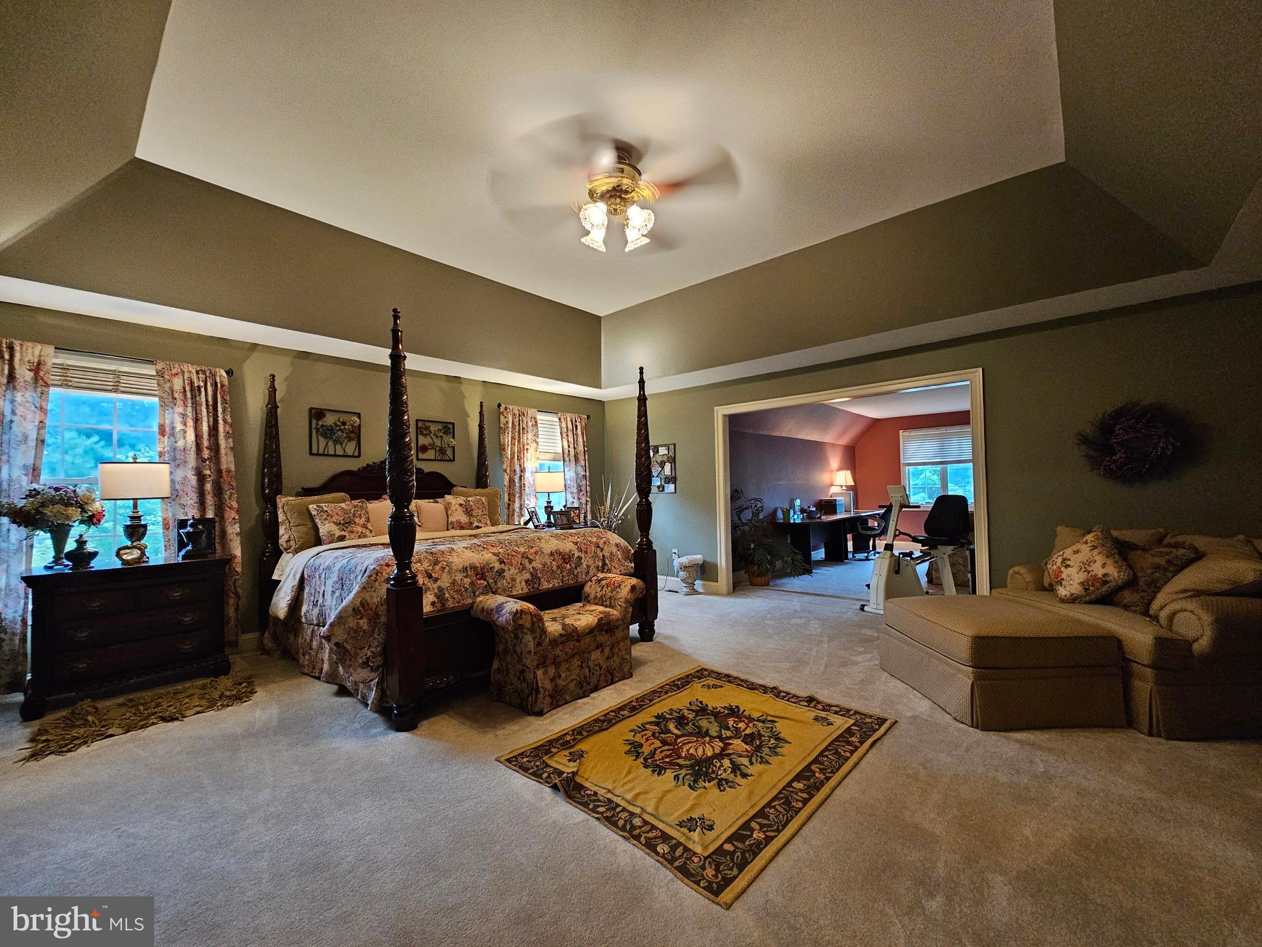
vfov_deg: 89.9
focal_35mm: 13
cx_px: 631
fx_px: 474
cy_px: 474
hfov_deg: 106.2
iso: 640
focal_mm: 2.2
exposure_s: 1/30
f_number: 2.2
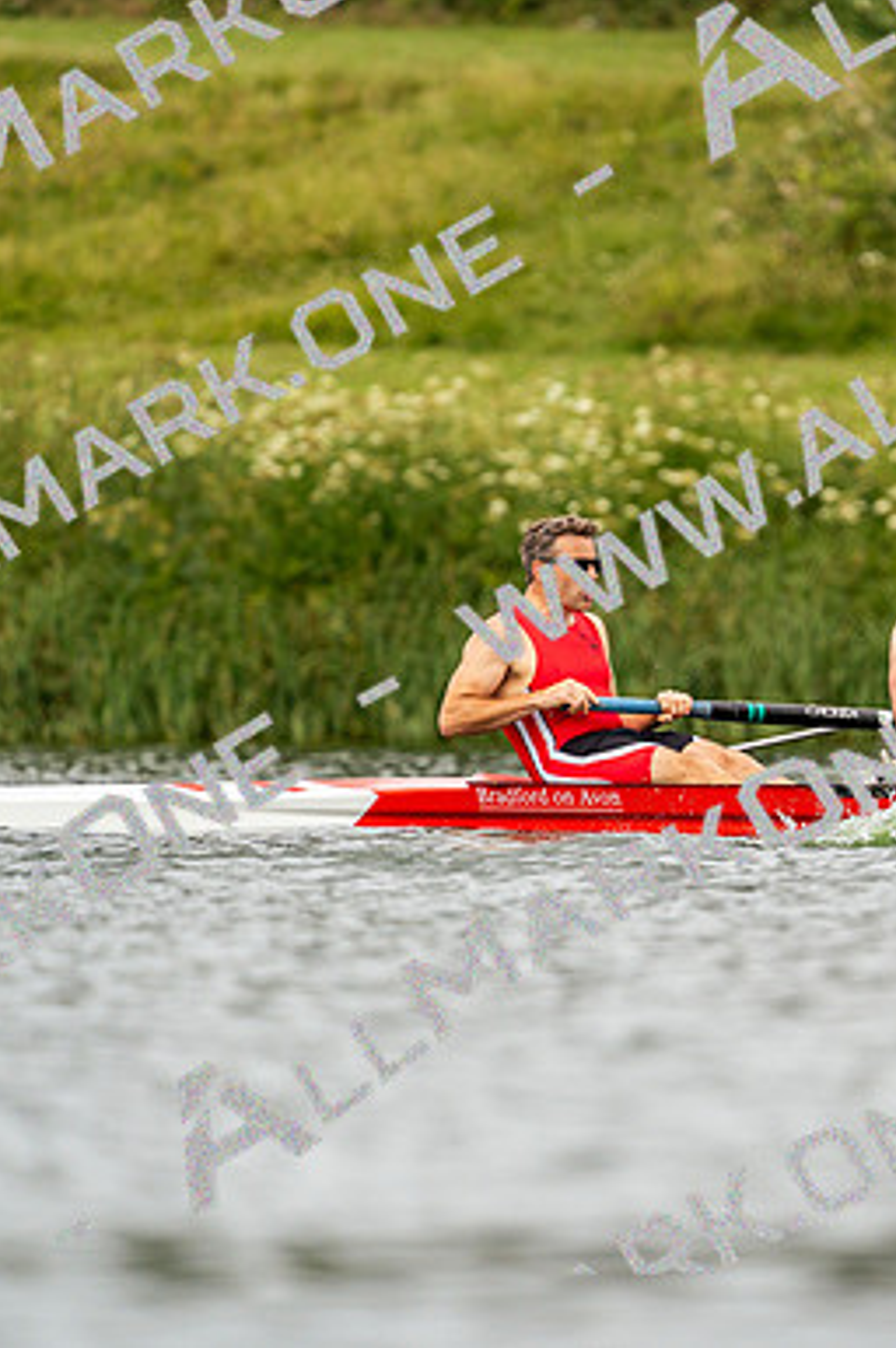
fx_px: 33845
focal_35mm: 905
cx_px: 889
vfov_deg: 2.3
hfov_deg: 1.5
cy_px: 674
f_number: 6.3
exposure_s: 1/2000
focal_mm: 600
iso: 400
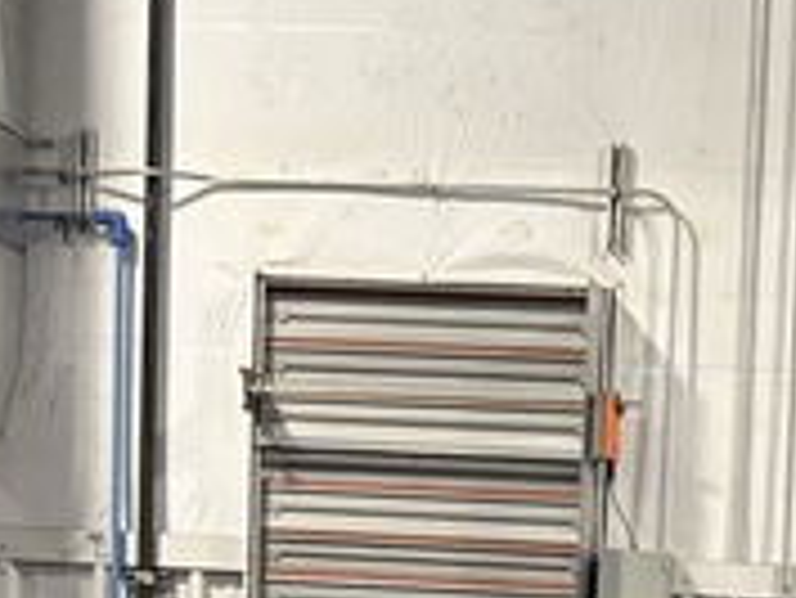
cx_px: 886
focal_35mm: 150
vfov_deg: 9.0
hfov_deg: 12.9
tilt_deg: -8.7
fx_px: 3452
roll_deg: -3.1
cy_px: 1371
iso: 200
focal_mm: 5.96
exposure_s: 1/60
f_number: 1.6
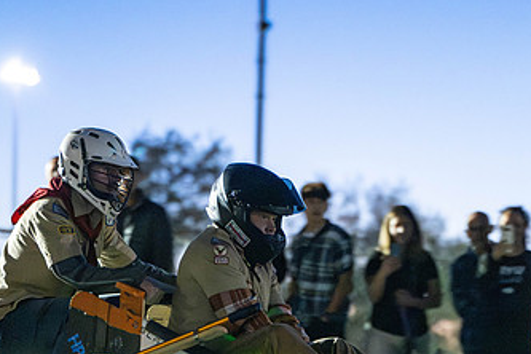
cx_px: 285
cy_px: 294
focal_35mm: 174
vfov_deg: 7.9
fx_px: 2566
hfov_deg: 11.8
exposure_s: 1/320
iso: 10000
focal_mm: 100
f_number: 2.8
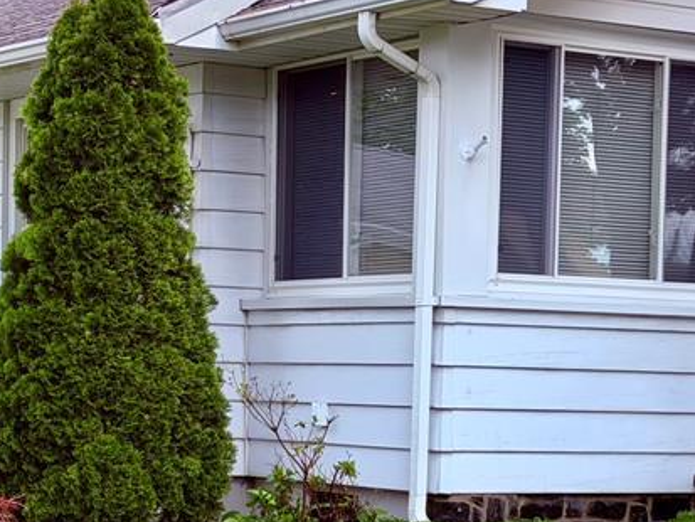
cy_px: 421
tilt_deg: -1.8
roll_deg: -1.4
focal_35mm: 119
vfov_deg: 12.4
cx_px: 350
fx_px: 2390
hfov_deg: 16.5
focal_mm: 6.76
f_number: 1.78
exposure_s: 1/951
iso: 100
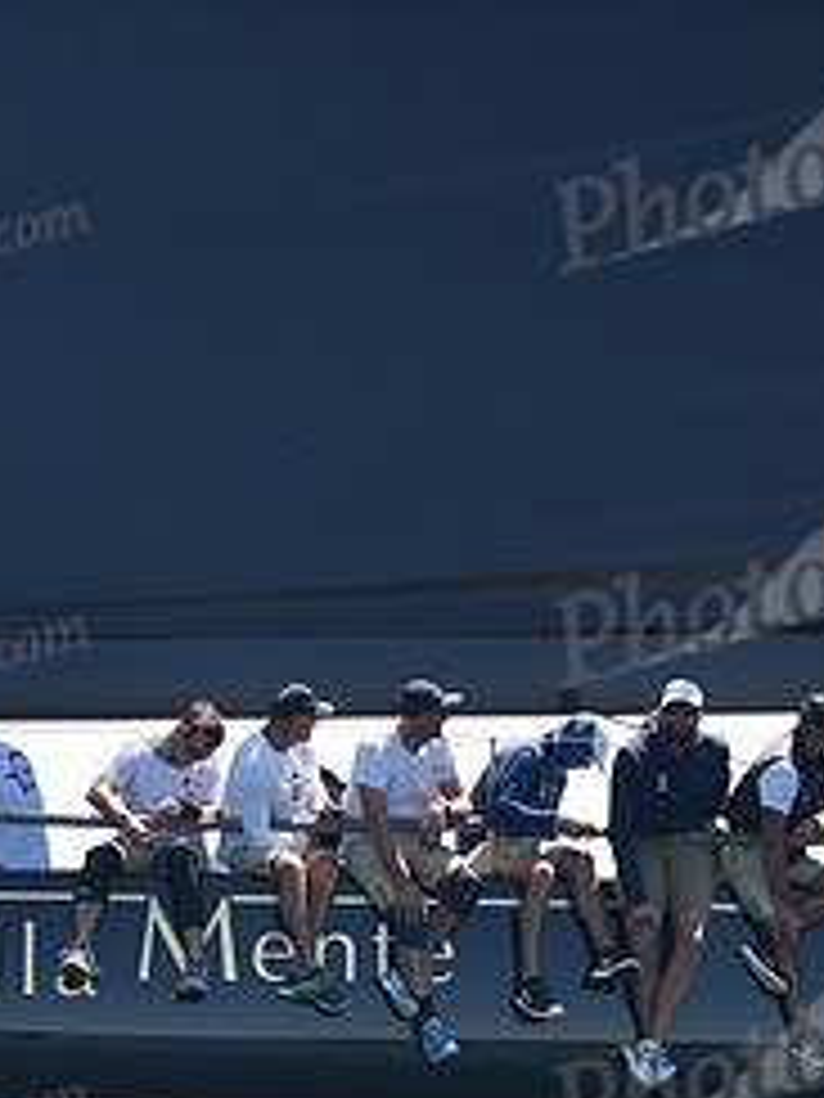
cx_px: 324
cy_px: 866
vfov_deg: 9.1
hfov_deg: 6.8
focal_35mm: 217
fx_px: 6887
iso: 200
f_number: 2.8
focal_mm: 95
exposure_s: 1/1000
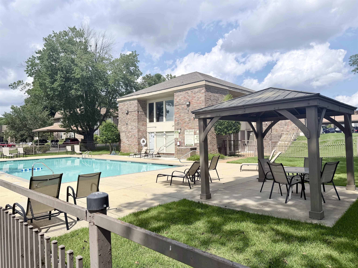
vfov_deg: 56.8
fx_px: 248
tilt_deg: +1.0
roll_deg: +0.6
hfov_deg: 71.6
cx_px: 179
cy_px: 134
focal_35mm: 24
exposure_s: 1/7353
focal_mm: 6.76
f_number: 1.78
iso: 80
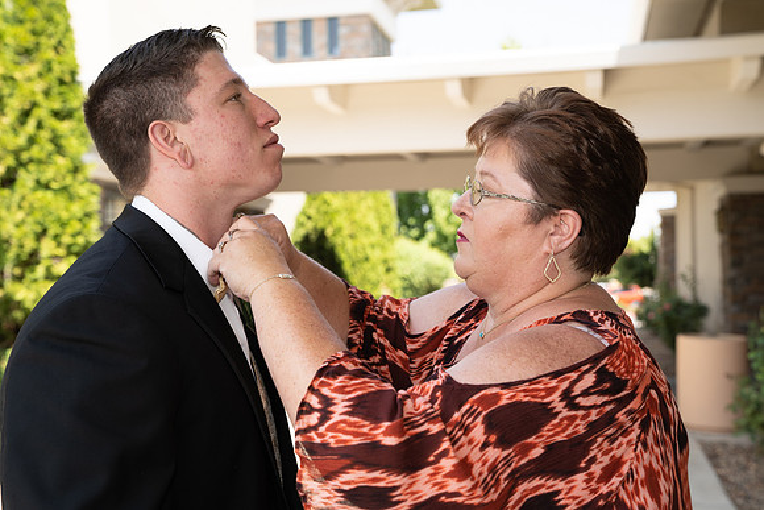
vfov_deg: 30.5
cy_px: 255
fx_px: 934
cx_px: 382
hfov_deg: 44.5
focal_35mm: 44
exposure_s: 1/200
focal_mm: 44
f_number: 4.5
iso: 160
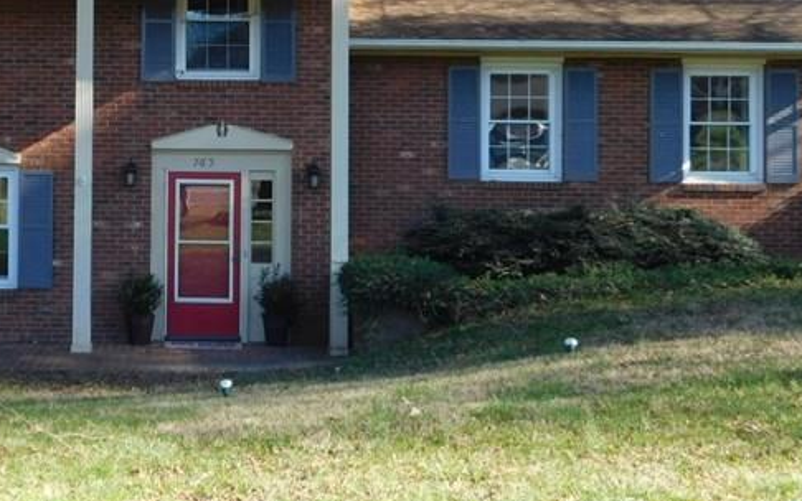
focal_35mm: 67
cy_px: 130
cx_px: 158
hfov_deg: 29.9
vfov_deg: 19.3
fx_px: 1465
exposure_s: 1/320
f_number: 3.2
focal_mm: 5.3
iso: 125
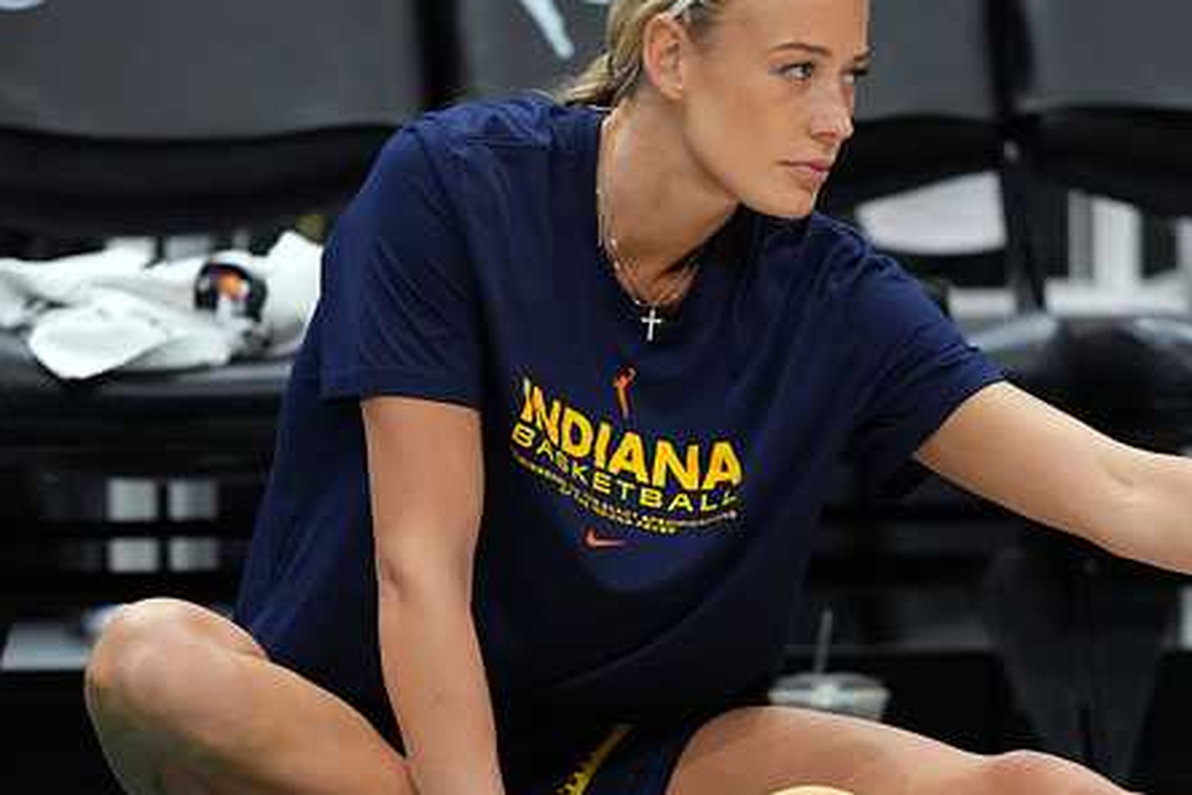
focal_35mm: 486
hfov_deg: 4.2
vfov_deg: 2.8
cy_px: 430
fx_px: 16091
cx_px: 832
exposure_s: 1/2000
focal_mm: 300
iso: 3200
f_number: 2.8
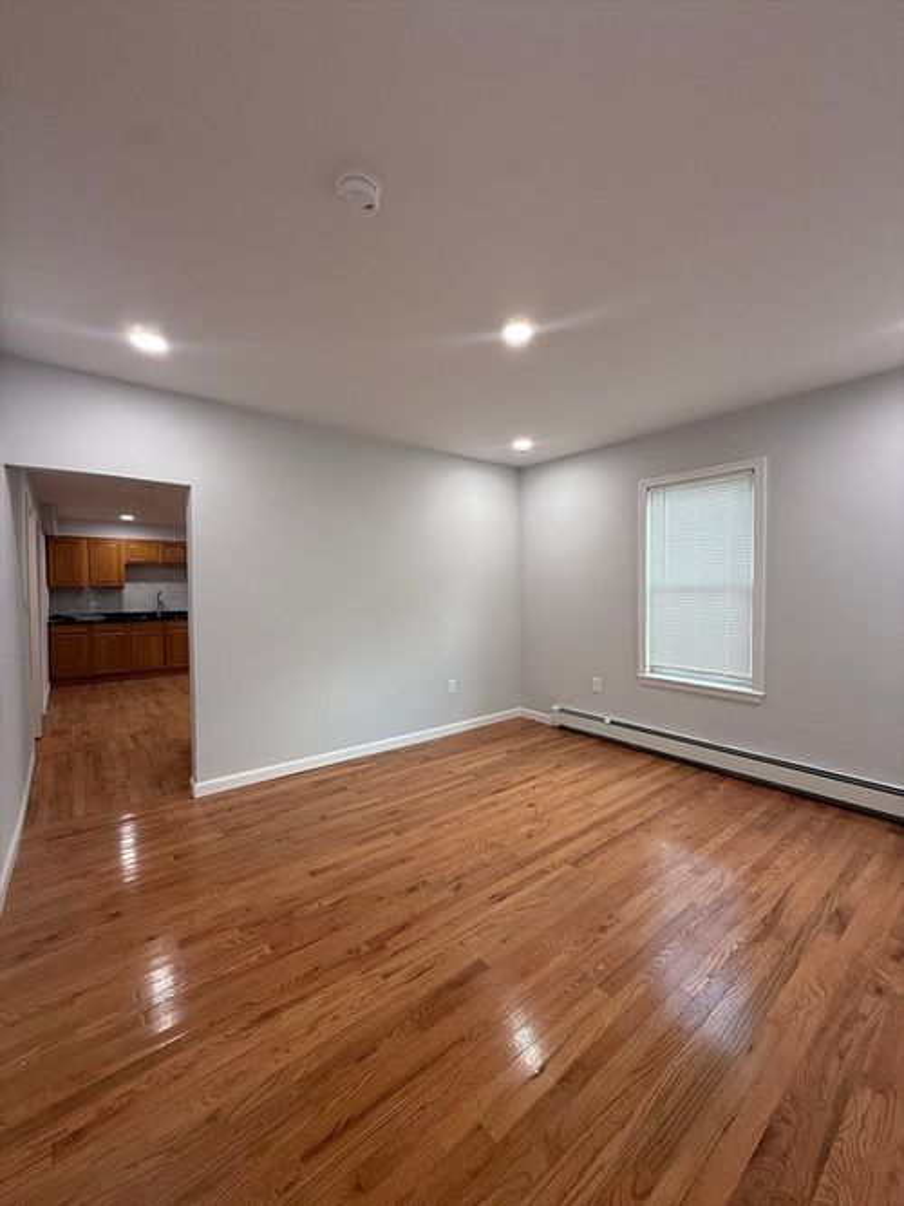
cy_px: 603
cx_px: 452
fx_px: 488
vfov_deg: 102.1
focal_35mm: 14
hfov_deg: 85.7
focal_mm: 2.22
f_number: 2.2
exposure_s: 1/120
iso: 160
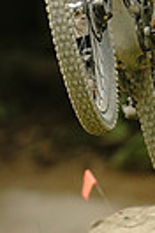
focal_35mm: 2044
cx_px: 95
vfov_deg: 1.0
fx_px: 13200
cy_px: -30
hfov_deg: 0.7
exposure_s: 1/1600
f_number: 4
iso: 2000
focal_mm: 600
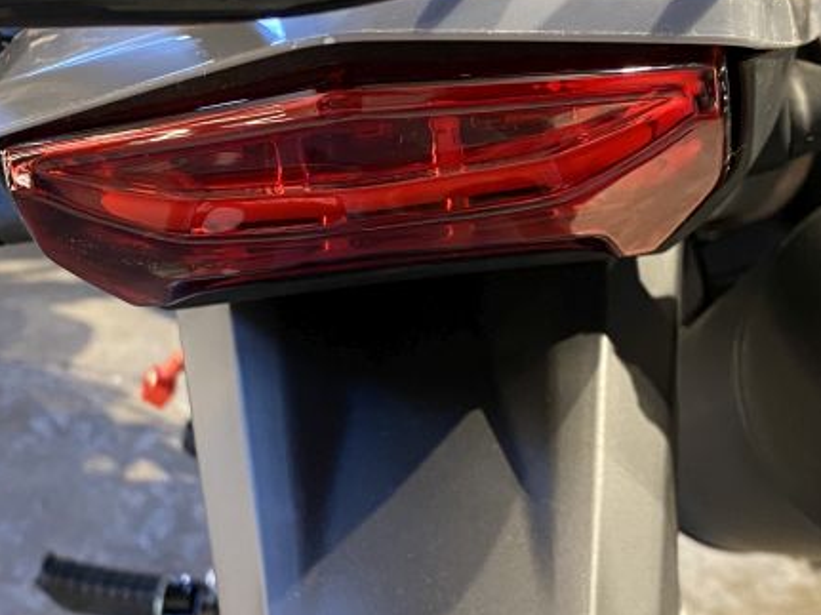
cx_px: 350
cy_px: 275
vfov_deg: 22.9
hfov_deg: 30.2
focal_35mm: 64
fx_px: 1517
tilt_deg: -27.9
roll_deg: -8.0
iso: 320
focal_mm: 4.25
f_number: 1.8
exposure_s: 1/50
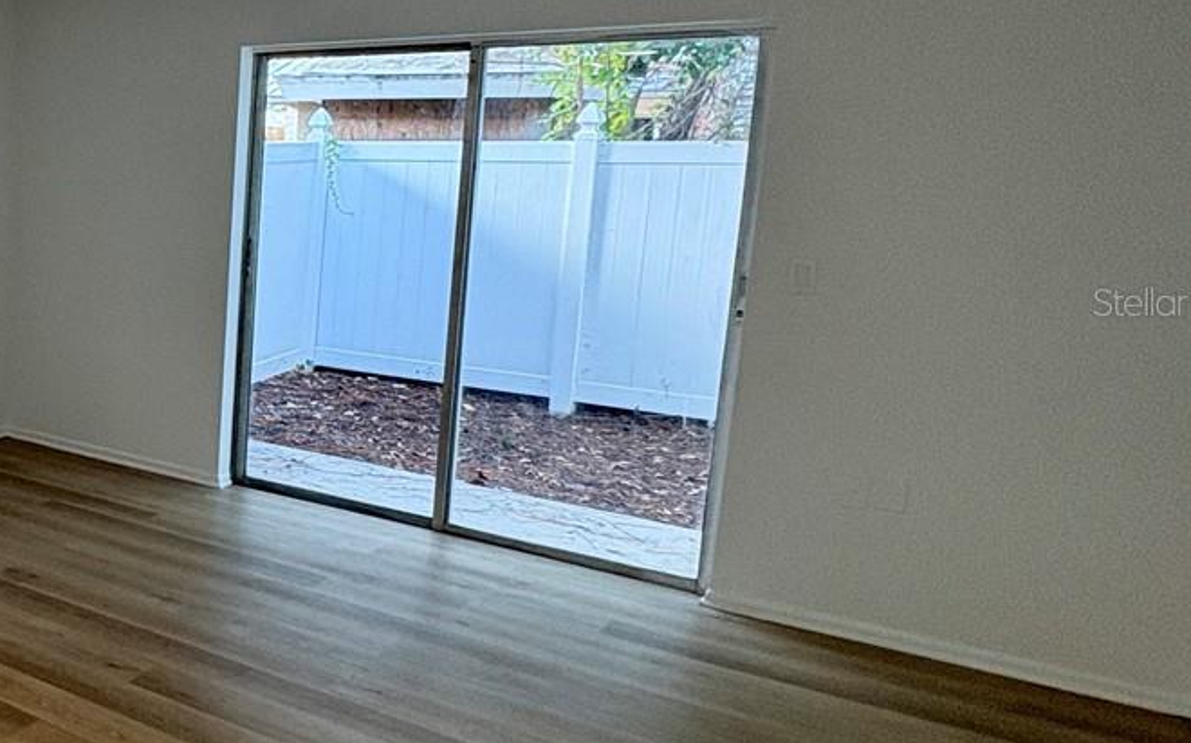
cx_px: -180
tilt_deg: -8.0
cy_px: 301
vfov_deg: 35.2
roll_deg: +0.1
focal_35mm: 36
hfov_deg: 40.8
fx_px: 1168
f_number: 2.2
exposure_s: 1/60
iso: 160
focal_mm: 2.22
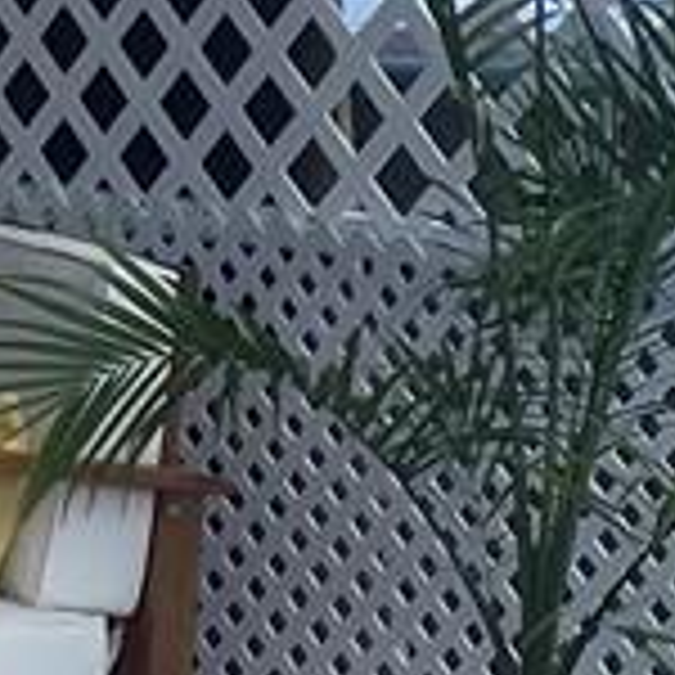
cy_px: 140
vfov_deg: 7.1
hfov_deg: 6.8
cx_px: -846
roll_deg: +0.3
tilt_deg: -4.8
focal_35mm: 245
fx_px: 5405
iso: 32
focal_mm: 4.2
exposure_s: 1/678
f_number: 1.6
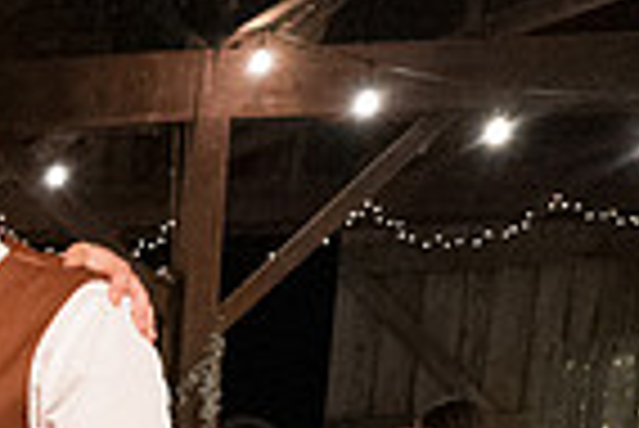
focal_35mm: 98
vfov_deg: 12.6
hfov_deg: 16.0
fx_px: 1741
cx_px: -657
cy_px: 800
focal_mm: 24
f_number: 6.3
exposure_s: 1/250
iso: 16000
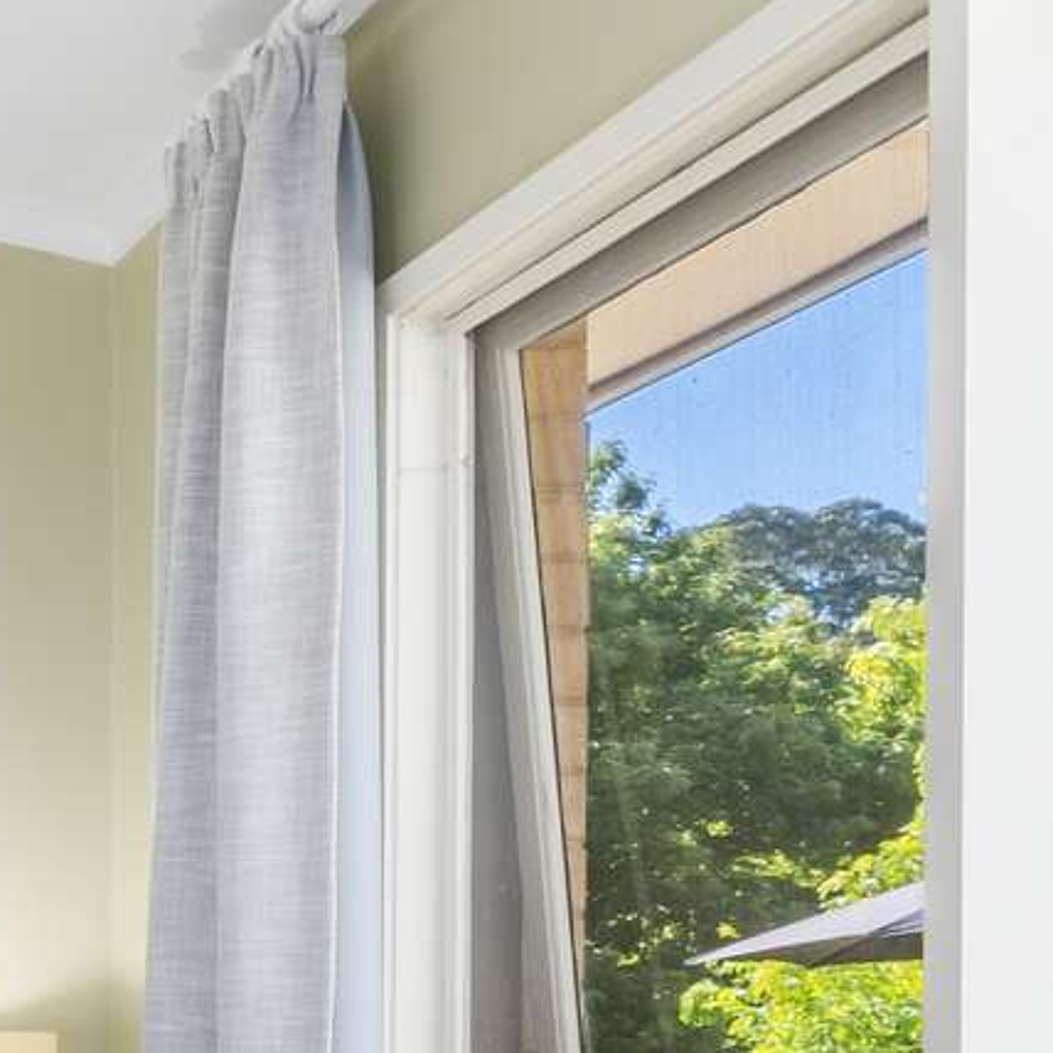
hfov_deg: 21.4
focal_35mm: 61
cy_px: 1019
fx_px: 2099
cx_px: -701
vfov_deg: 26.8
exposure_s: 1/30
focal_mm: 16
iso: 320
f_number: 5
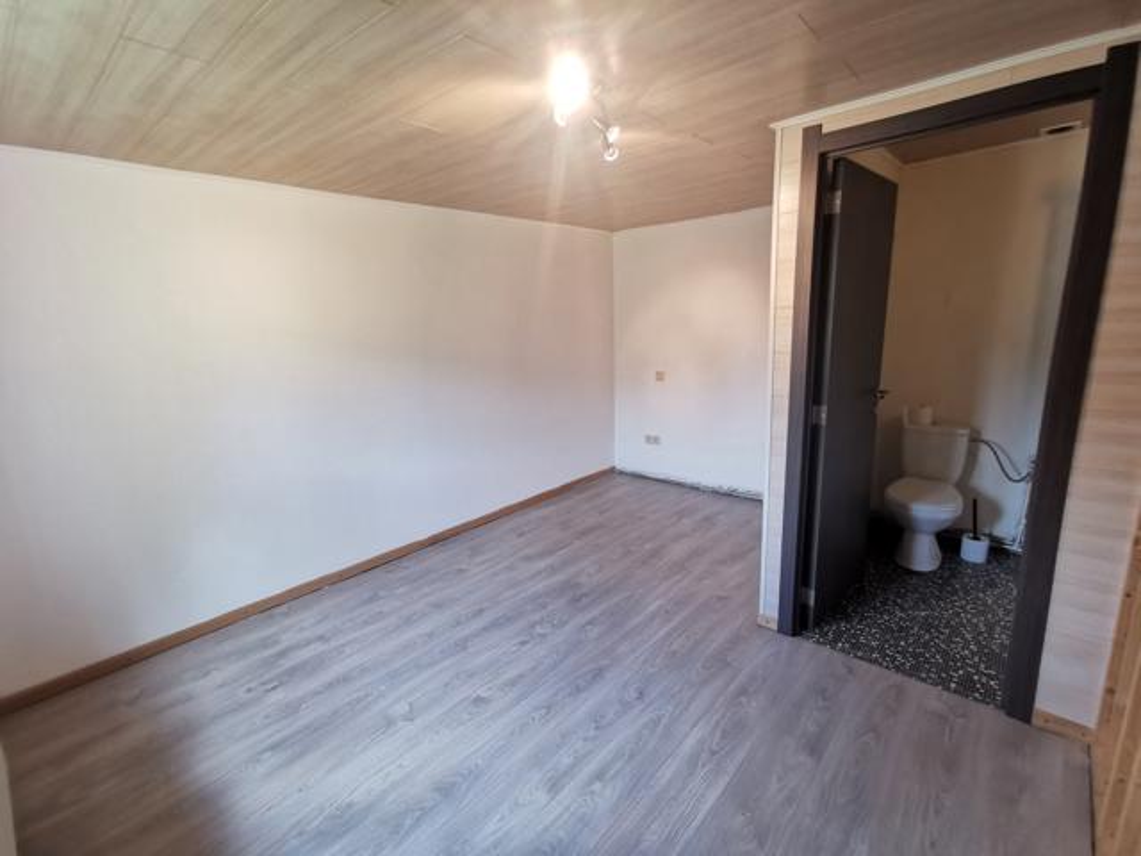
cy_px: 428
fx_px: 527
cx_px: 570
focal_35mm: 16
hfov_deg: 94.5
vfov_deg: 78.1
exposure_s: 1/50
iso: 320
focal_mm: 2.35
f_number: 2.2
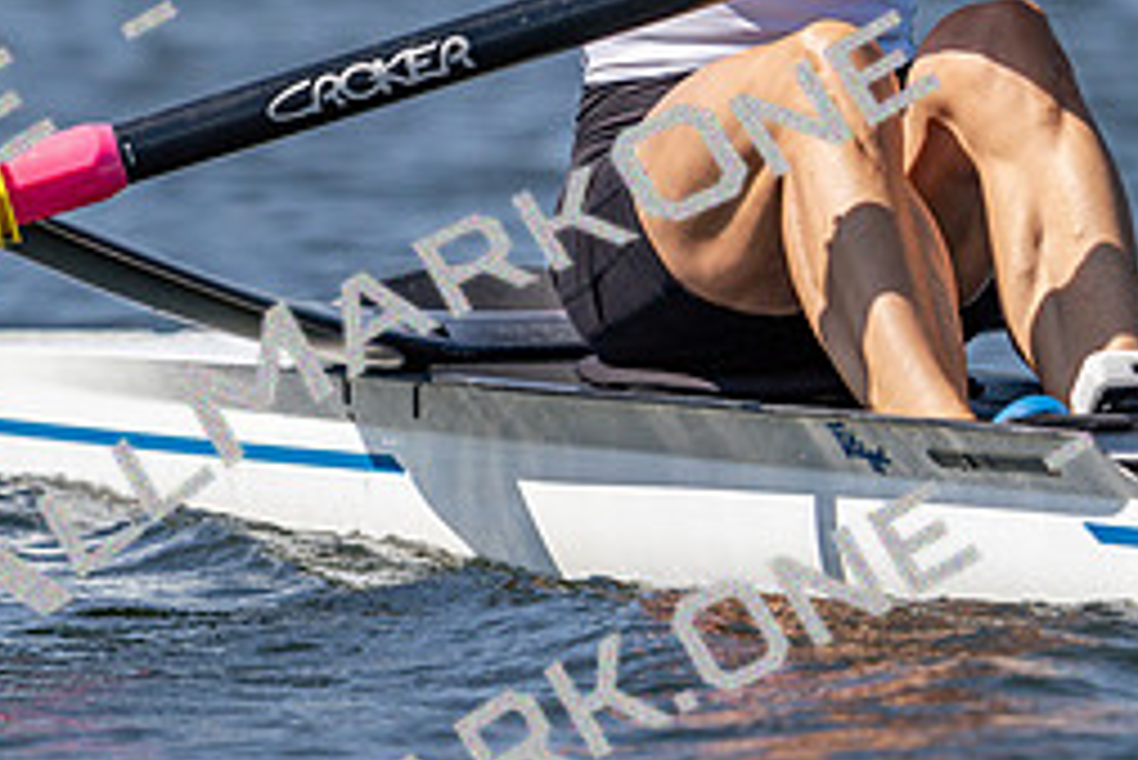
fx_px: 29793
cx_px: 805
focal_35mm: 942
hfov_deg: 2.2
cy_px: -2
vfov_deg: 1.5
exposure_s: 1/2000
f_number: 6.3
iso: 250
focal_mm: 411
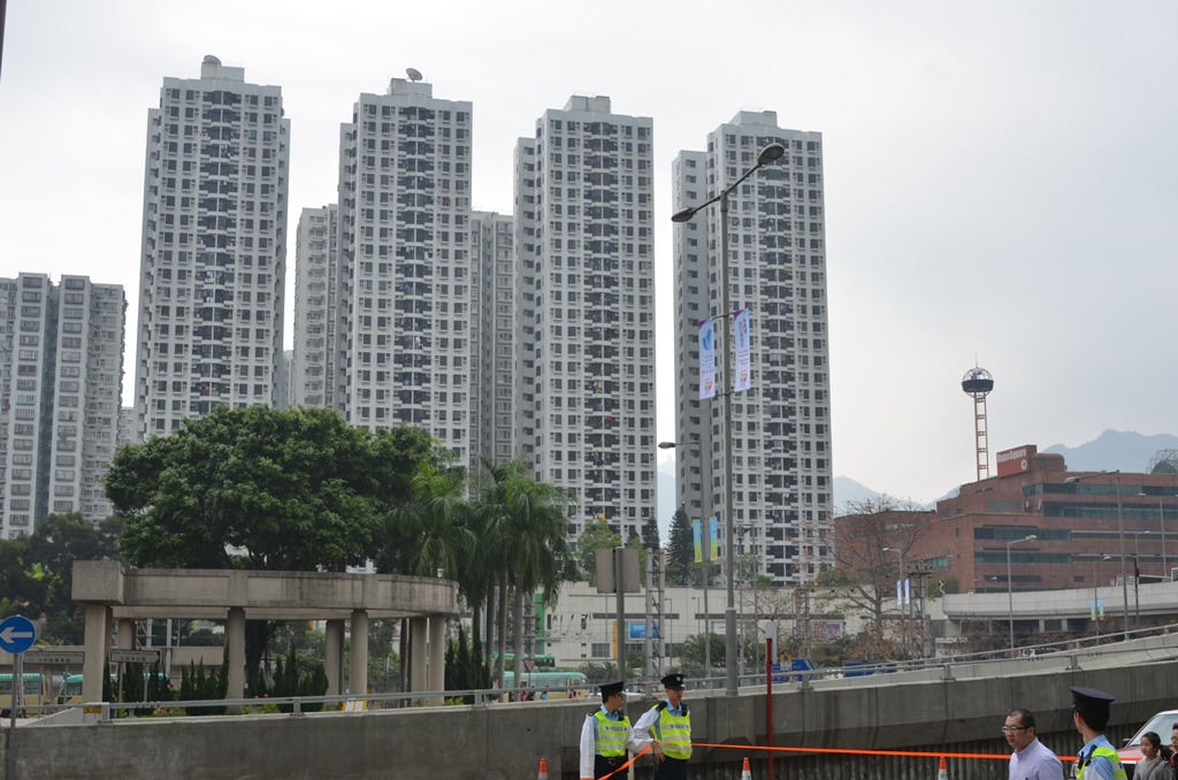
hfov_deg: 41.2
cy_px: 390
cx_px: 589
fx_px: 1567
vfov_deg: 27.9
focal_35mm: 48
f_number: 8
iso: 125
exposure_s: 1/250
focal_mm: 32
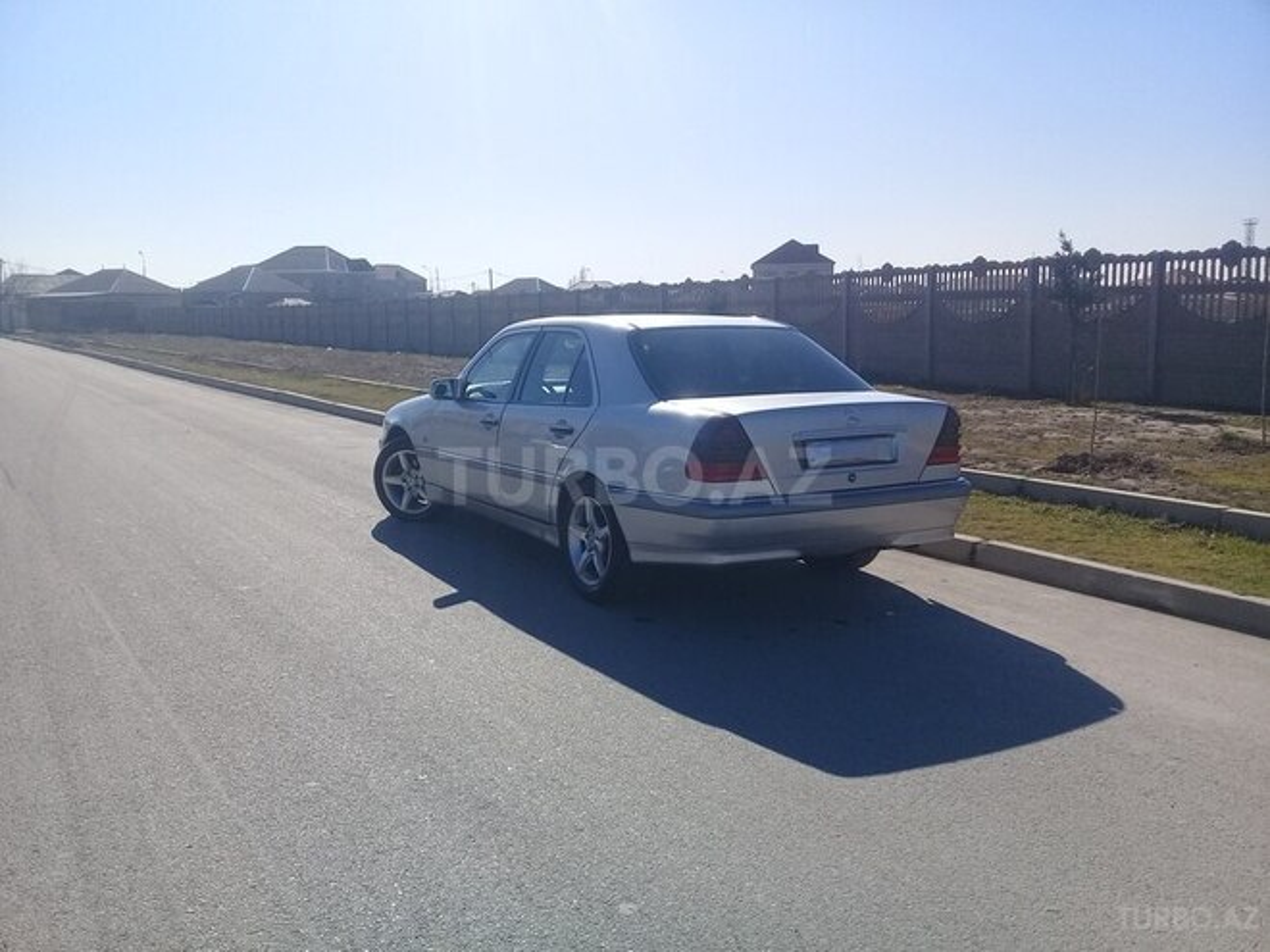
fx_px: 1137
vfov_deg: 45.4
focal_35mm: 31
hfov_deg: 58.4
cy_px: 476
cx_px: 635
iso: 50
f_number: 2.2
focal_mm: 3.3
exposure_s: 1/2123
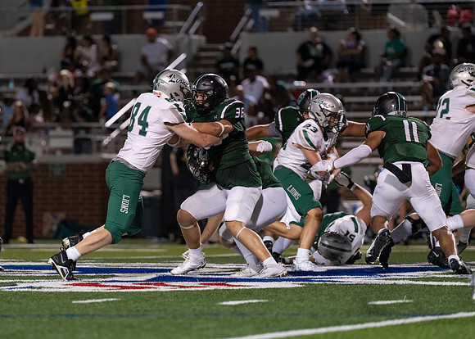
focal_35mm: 278
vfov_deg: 5.2
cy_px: 160
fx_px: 3755
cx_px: 175
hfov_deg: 7.2
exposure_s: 1/1000
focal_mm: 200
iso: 2500
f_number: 2.8
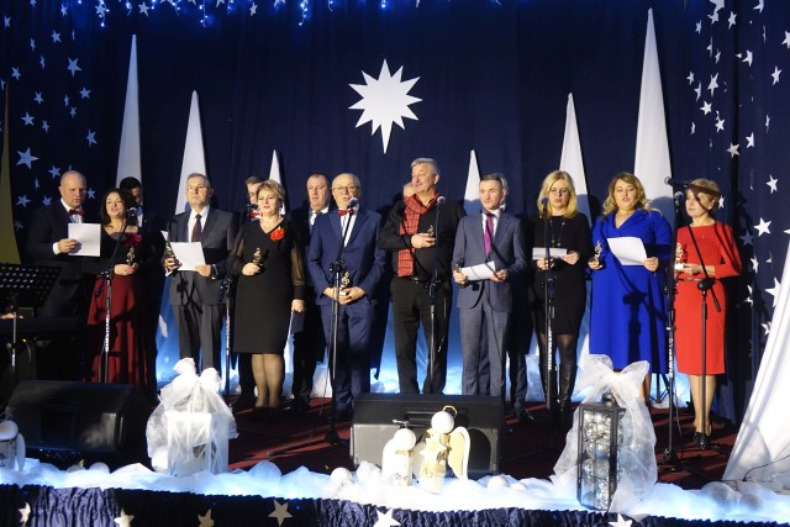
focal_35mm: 37
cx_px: 395
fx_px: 812
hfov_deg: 51.9
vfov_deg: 36.0
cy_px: 264
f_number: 2.8
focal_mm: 13.65
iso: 800
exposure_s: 1/20
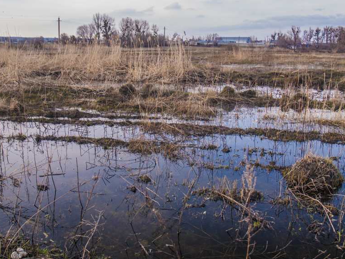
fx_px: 349
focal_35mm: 35
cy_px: 108
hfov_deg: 52.6
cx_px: 177
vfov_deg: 40.6
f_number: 5
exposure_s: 1/80
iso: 250
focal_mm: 18
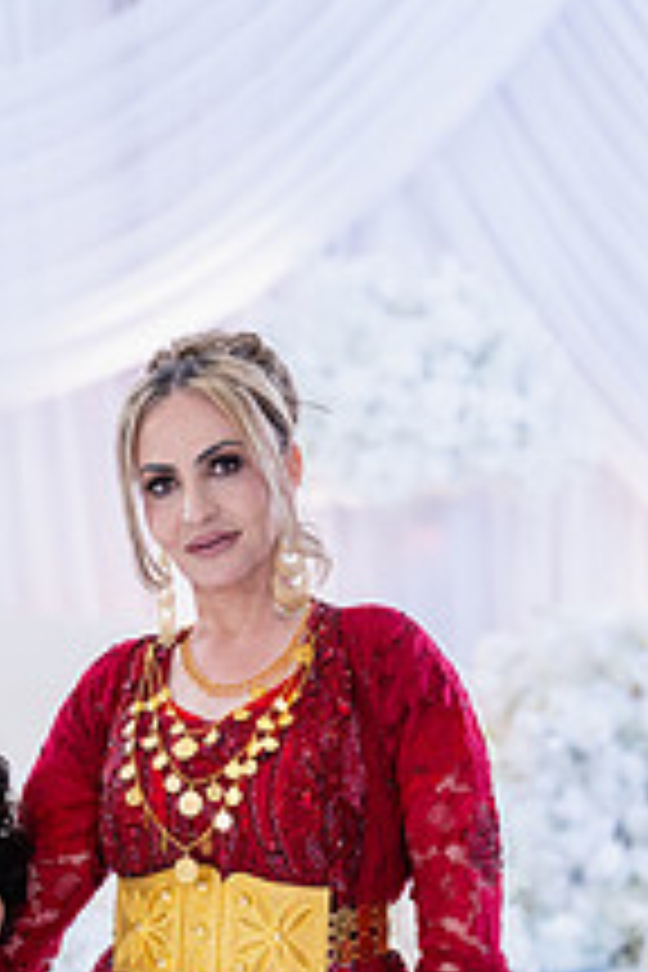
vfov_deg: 15.8
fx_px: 3429
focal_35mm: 127
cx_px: 126
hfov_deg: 10.8
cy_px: 968
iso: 640
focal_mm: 61
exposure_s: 1/160
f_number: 2.5
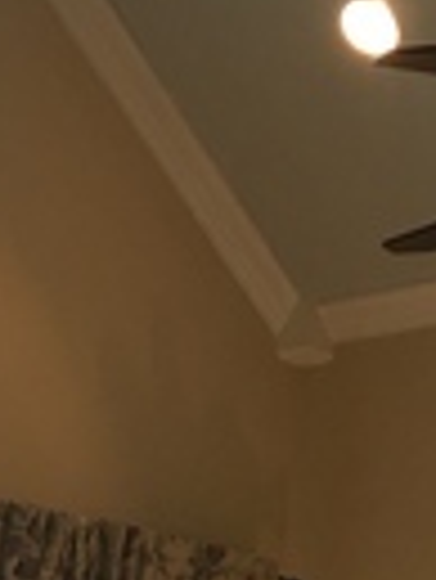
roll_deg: -0.4
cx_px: 420
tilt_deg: -0.8
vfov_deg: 15.7
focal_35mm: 112
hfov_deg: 13.1
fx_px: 1878
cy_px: 940
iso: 25
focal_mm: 4.15
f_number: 2.2
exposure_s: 1/15
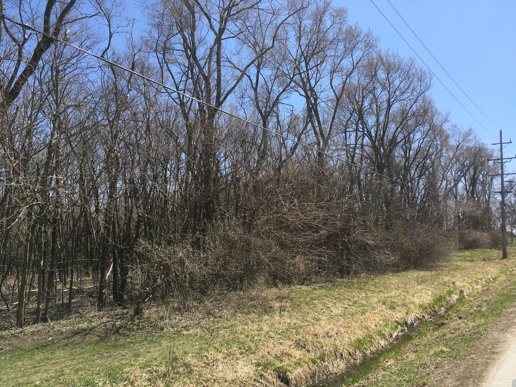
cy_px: 194
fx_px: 432
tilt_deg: +5.5
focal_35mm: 29
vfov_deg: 48.2
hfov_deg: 61.7
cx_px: 258
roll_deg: -0.2
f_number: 2.2
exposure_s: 1/1350
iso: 25
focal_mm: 4.15
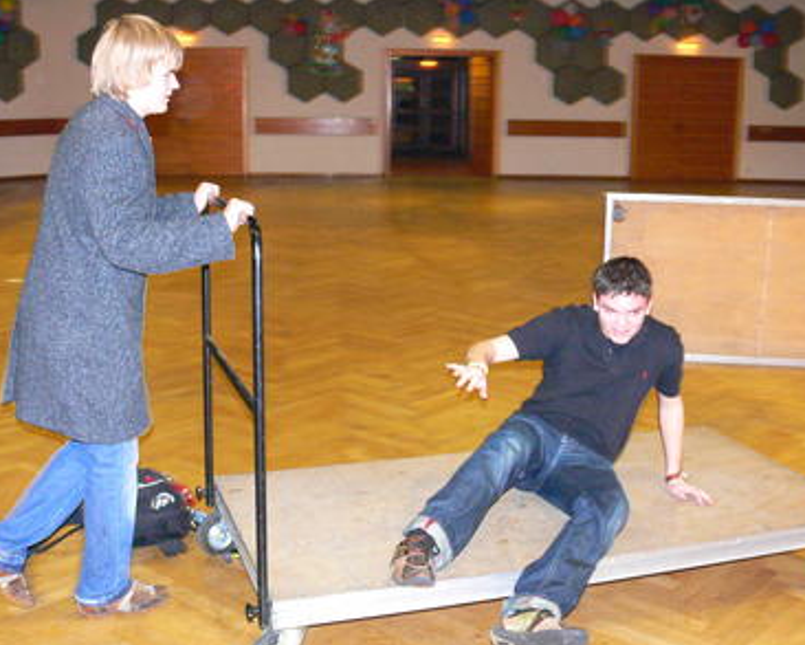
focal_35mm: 44
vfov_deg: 34.2
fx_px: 1049
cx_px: 394
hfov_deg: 42.0
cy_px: 315
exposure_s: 1/30
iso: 400
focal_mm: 7.4
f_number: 2.8
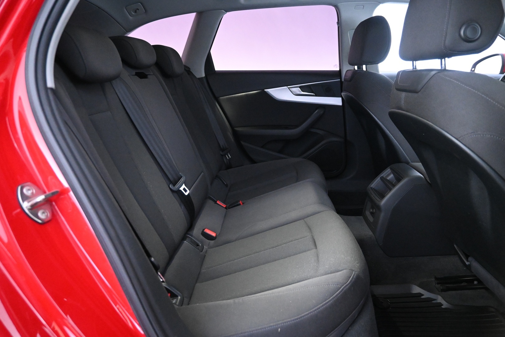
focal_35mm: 24
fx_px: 337
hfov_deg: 73.7
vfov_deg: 53.1
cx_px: 252
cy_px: 168
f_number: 3.5
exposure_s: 1/25
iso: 5600
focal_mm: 16
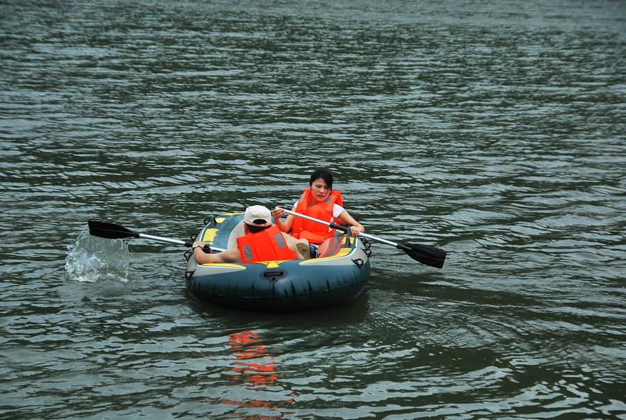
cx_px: 313
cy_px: 210
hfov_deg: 17.0
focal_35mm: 120
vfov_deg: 11.5
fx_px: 2091
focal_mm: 80
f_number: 6.3
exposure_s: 1/400
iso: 100
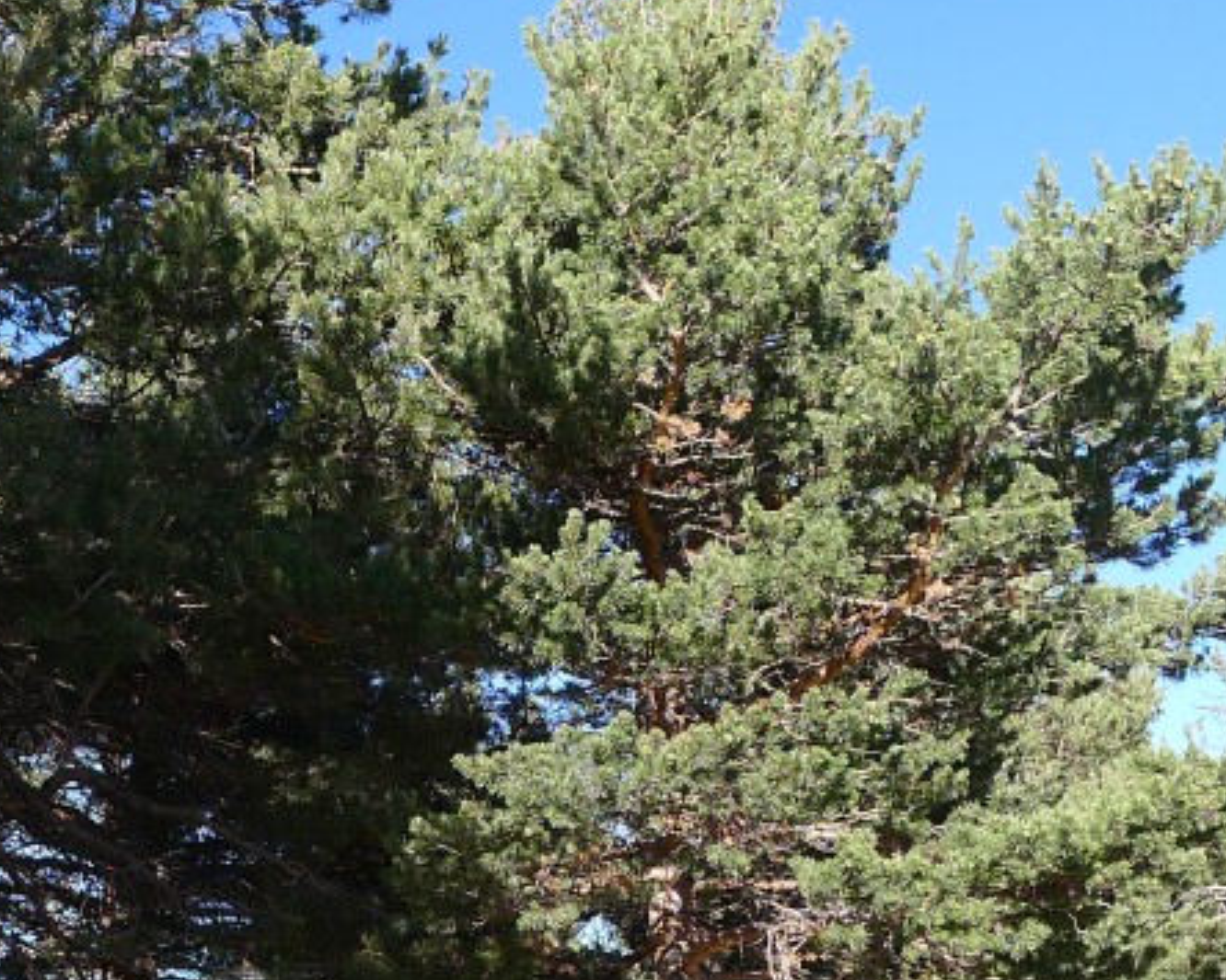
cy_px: 687
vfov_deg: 21.4
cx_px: 244
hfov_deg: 26.3
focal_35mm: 71
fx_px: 2576
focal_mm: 6
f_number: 2.8
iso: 80
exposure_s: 1/400
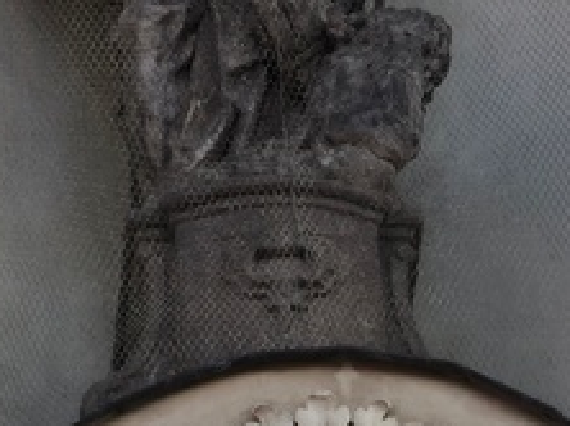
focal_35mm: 622
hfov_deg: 3.2
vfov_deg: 2.4
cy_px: 857
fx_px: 10231
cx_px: 272
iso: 25
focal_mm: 18.6
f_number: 2.9
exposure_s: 1/174
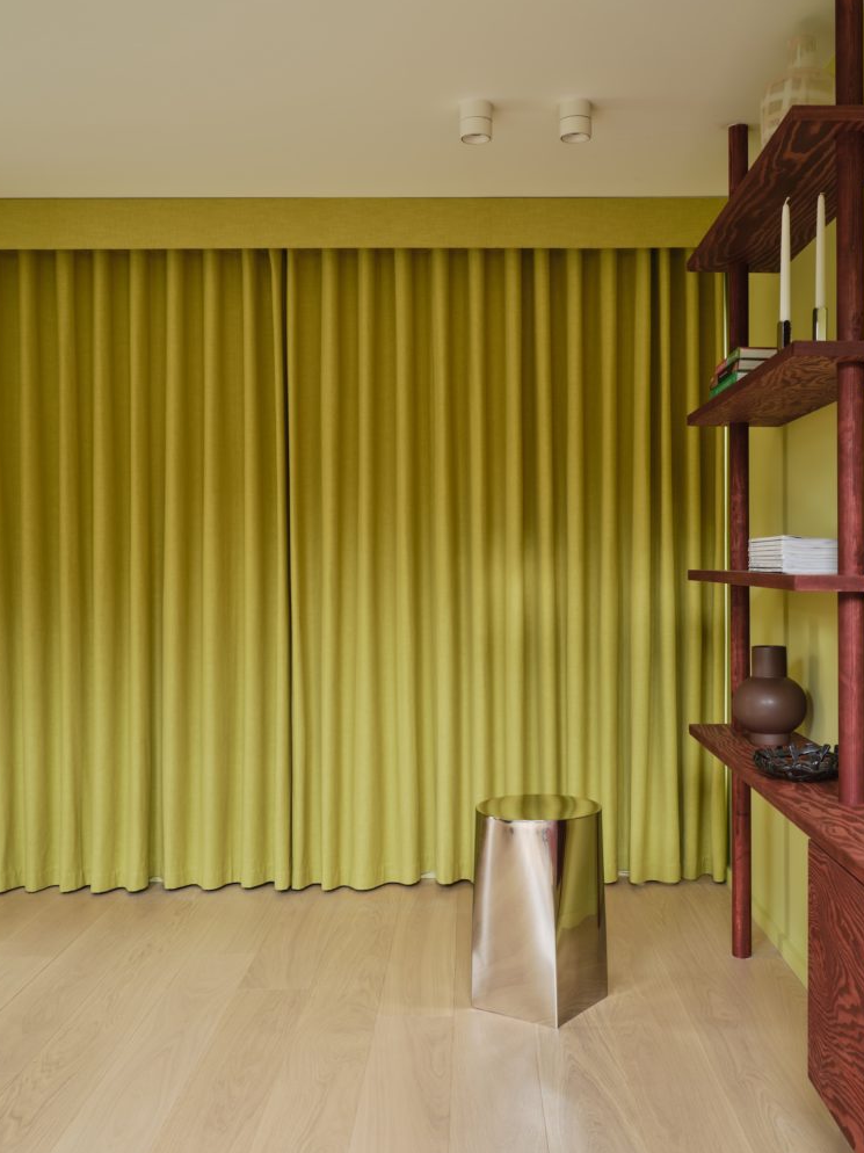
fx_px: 1132
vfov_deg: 54.0
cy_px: 570
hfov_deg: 41.8
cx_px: 430
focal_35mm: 34
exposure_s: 1/4
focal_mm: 41.1
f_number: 11
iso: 400
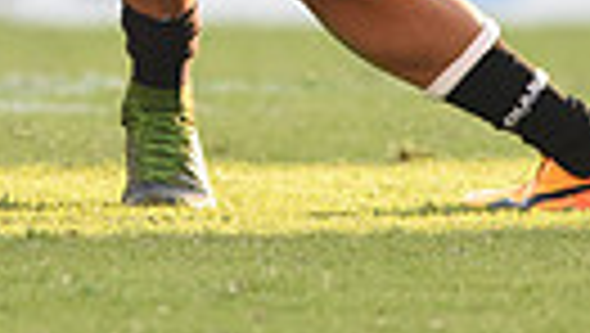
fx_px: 30413
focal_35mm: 1942
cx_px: -50
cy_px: -376
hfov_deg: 1.1
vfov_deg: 0.6
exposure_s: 1/640
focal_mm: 420
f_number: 4
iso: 800
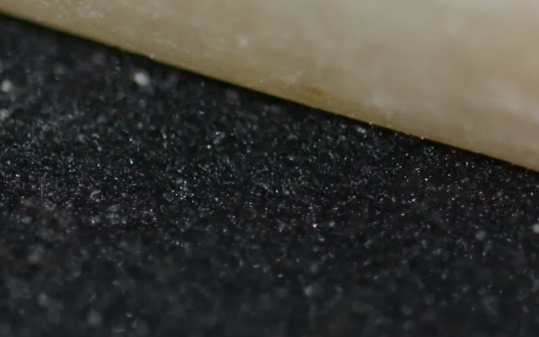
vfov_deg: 2.6
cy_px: 3
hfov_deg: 4.2
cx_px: 633
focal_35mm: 504
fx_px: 7398
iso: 180
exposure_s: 1/60
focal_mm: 105
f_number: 4.2
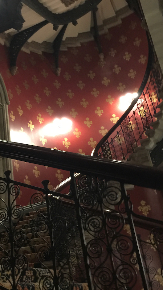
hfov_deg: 26.7
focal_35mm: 43
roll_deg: +3.8
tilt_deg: +23.1
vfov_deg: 47.4
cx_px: 13
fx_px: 330
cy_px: 145
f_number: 2.2
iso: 160
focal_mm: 4.15
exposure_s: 1/4
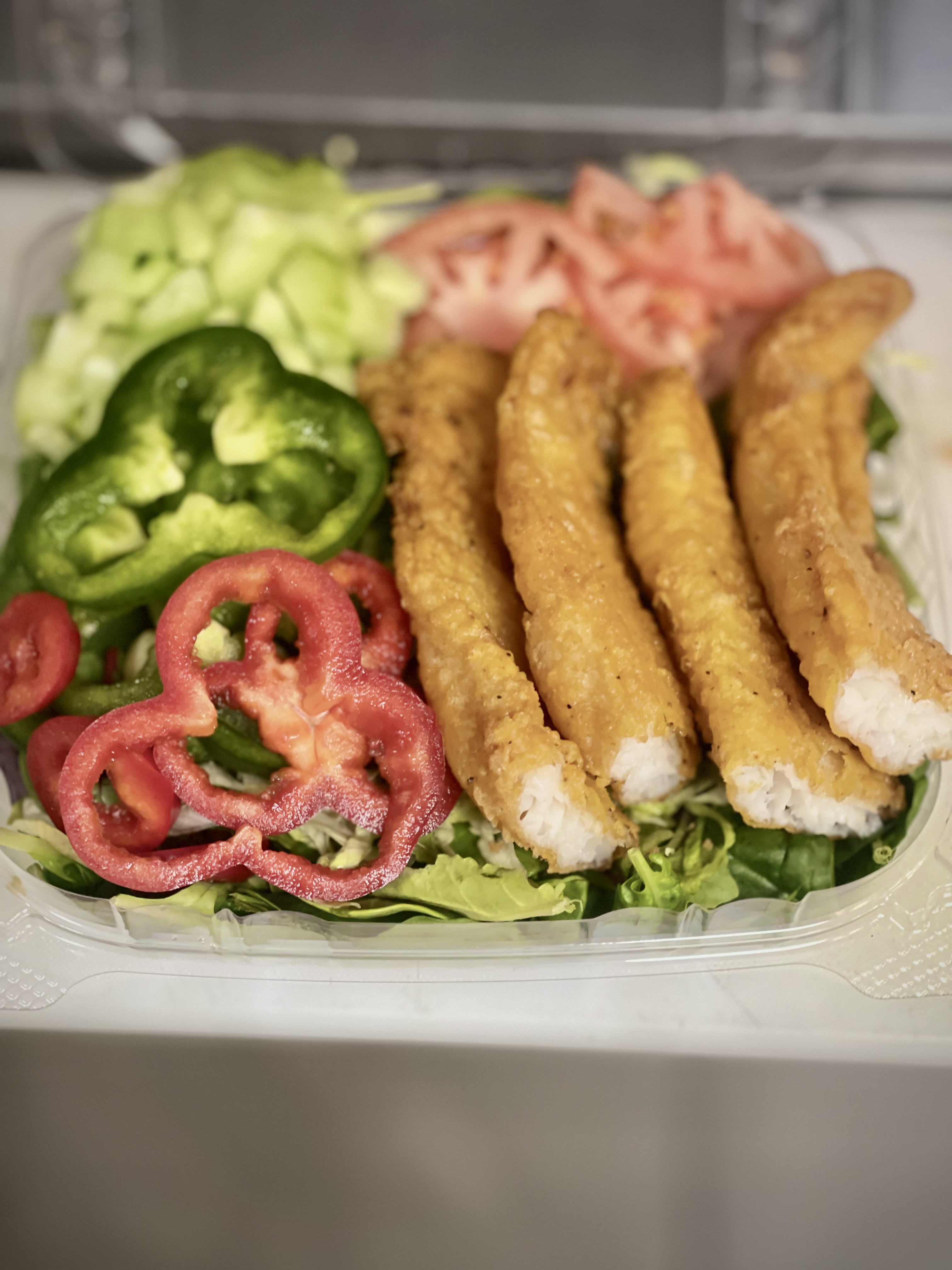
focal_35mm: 64
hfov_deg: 22.9
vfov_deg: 30.3
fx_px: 2347
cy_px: 635
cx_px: 476
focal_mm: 7.5
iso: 160
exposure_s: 1/40
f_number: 2.2
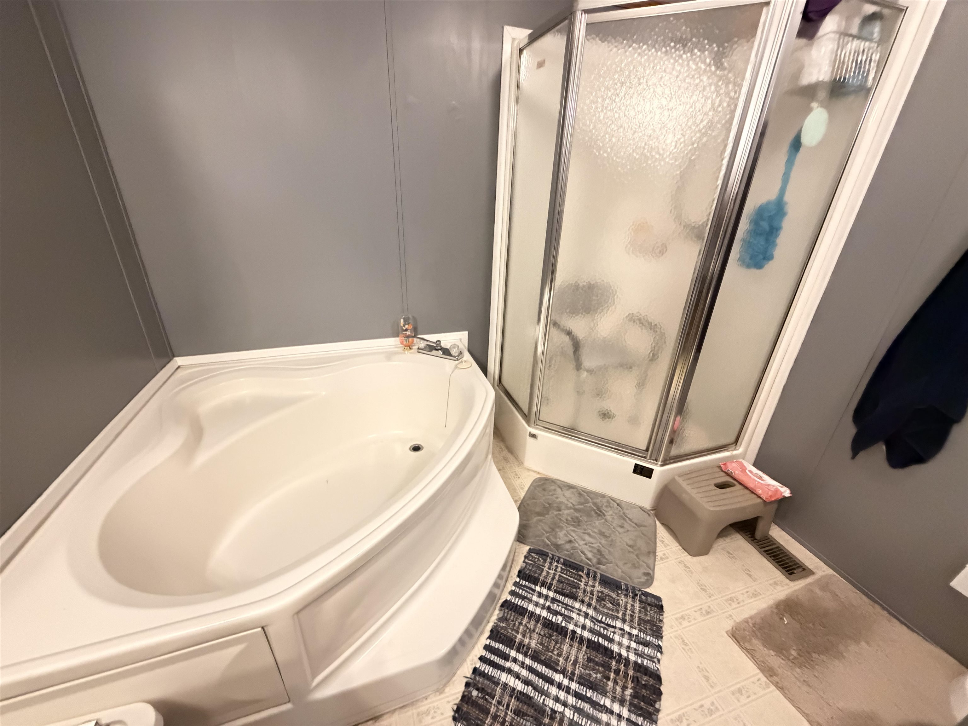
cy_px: 363
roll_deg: -1.0
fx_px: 391
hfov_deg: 102.1
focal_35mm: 14
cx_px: 484
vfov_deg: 85.7
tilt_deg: -24.2
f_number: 2.2
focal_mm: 2.22
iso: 1250
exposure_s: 1/40
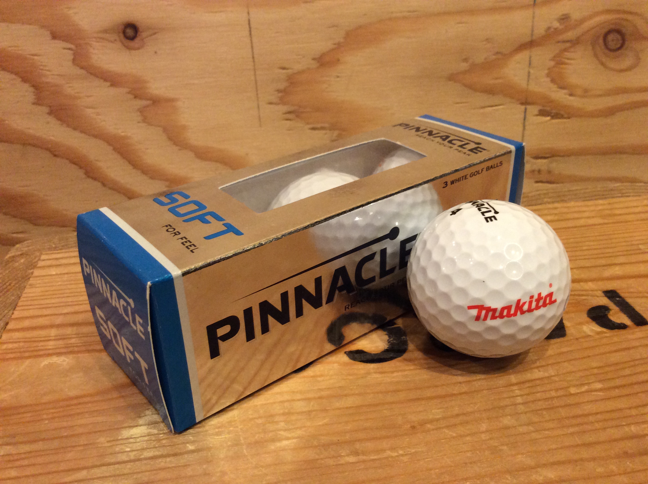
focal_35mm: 32
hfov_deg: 56.9
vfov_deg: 44.1
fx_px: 598
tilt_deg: -28.7
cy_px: 242
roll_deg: +3.1
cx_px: 324
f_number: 2.4
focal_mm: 3.3
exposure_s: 1/24
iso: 160
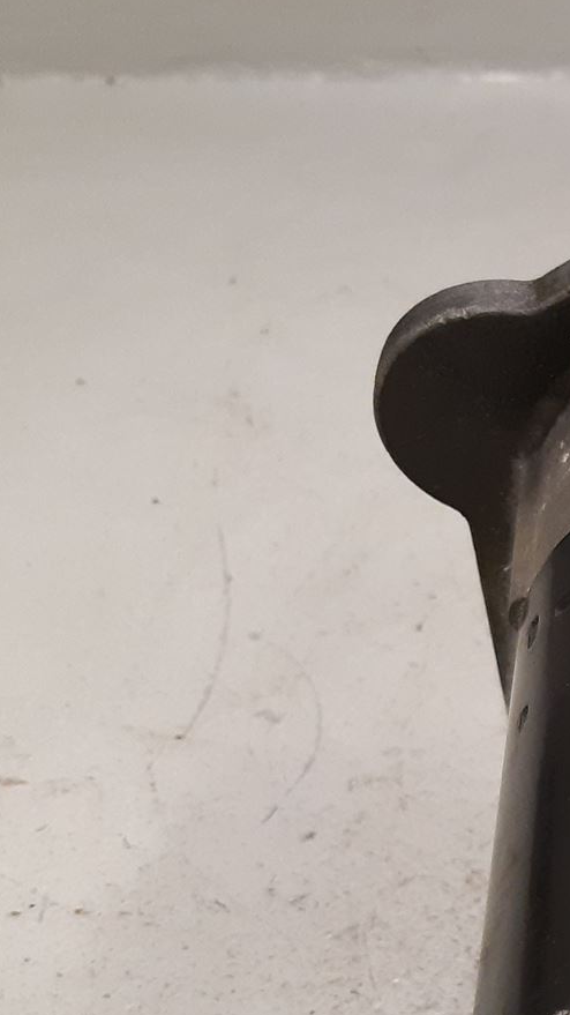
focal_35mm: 66
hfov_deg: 16.1
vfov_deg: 31.4
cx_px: 952
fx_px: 1775
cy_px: 745
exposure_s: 1/50
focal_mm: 3.93
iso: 200
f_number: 1.7
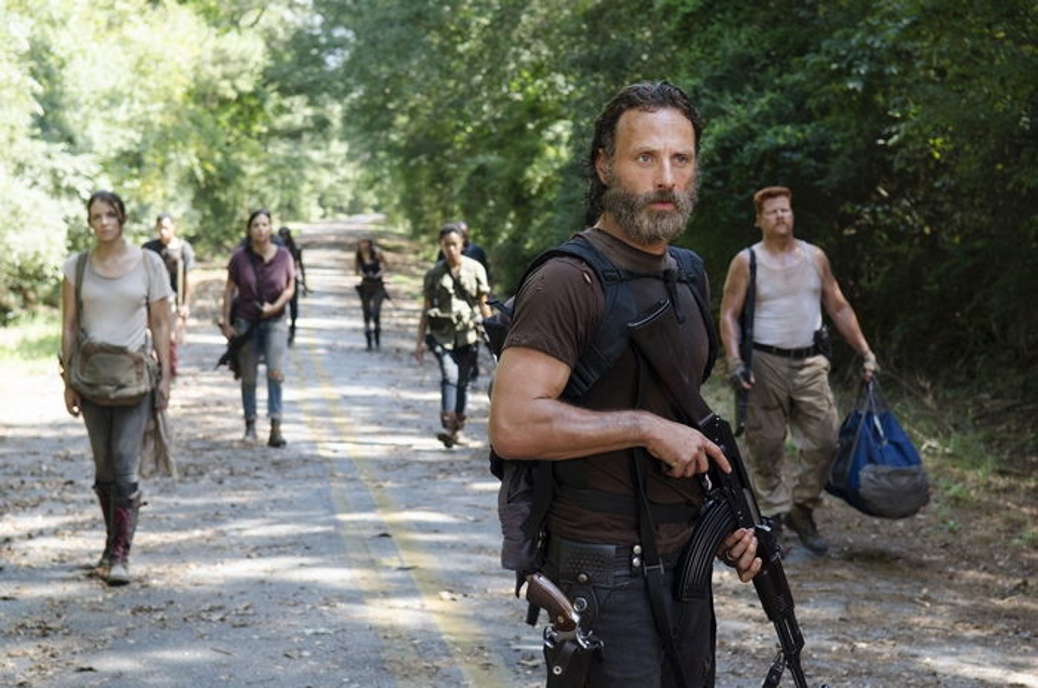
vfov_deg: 17.4
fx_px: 2245
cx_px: 519
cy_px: 344
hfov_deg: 26.0
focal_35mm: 78
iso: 400
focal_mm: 52
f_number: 4.5
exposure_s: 1/200
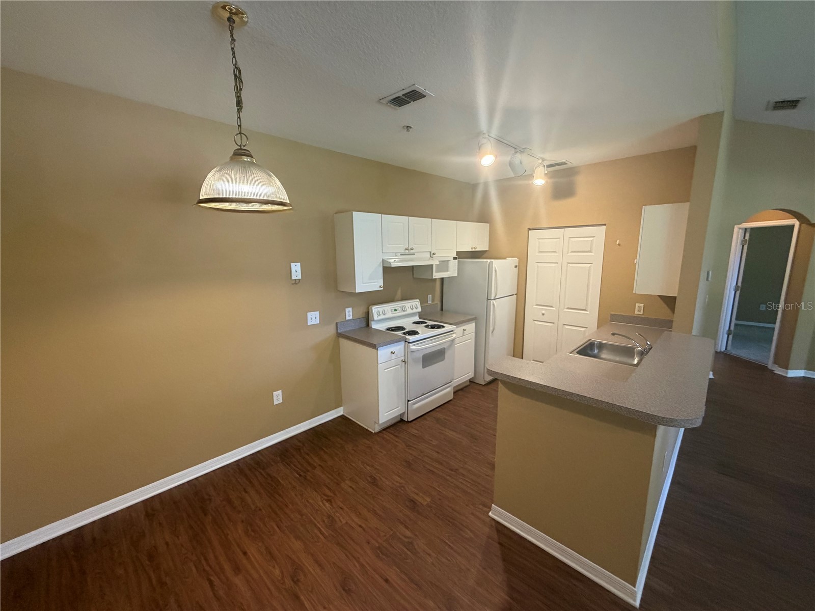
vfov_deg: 85.7
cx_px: 408
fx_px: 330
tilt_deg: -8.7
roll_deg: +0.3
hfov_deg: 102.1
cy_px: 306
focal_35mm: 14
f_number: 2.2
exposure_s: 1/60
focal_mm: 2.22
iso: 400
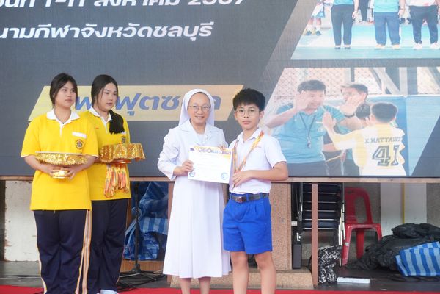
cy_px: 147
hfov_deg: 33.4
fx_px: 733
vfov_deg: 22.6
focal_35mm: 60
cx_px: 220
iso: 1600
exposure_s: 1/100
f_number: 5.6
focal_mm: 40
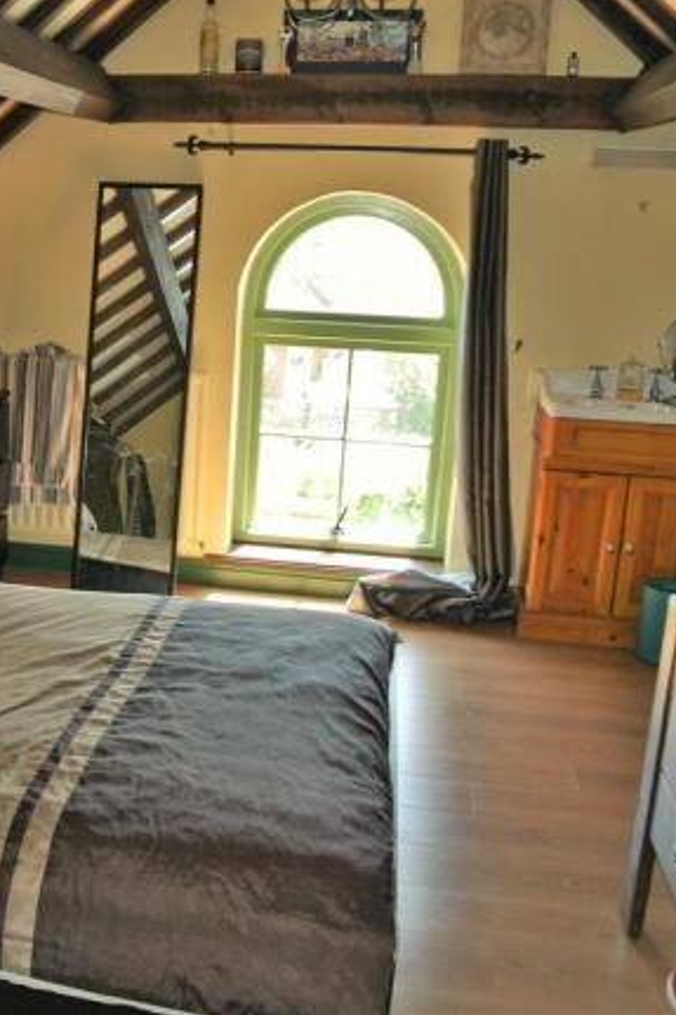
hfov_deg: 31.5
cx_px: 105
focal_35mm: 41
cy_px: 503
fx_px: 1156
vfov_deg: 47.4
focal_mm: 10
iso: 160
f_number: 3.5
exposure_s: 1/60
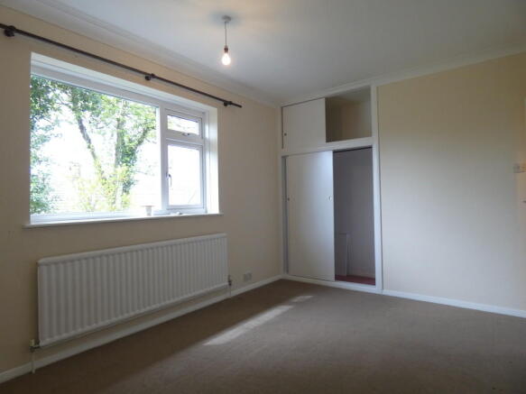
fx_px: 304
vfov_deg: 66.0
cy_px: 197
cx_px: 263
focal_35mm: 20
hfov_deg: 81.8
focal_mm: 3.6
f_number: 2.8
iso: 200
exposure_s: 1/60
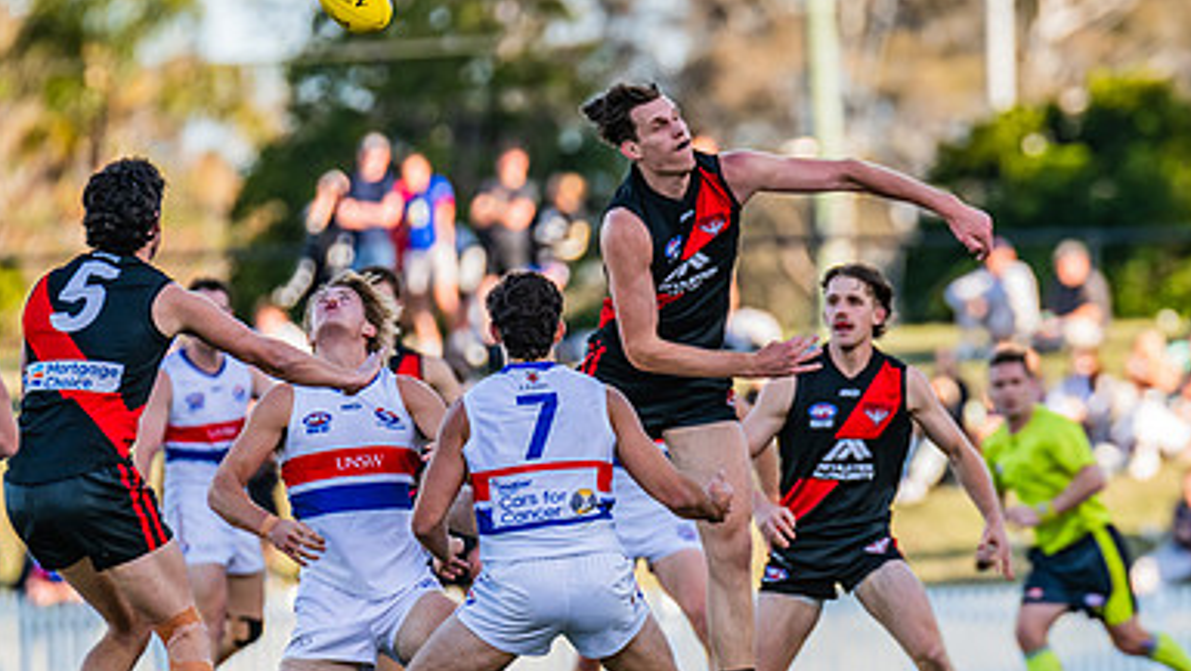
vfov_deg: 2.3
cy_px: 413
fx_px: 17030
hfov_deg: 4.0
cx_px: 726
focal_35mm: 539
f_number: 4.5
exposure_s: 1/1600
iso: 800
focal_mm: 330
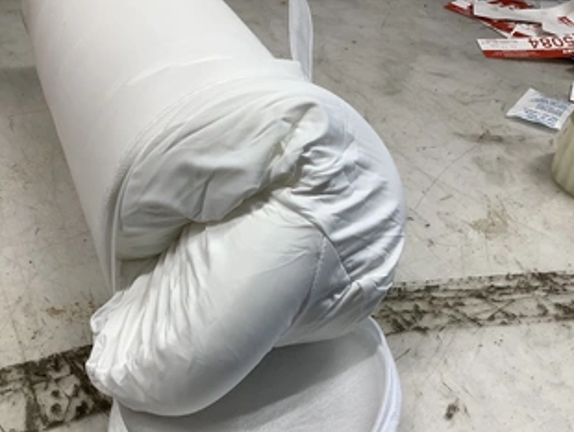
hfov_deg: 46.6
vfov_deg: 35.8
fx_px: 664
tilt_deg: -40.3
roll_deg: -7.2
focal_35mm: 40
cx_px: 246
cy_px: 265
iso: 40
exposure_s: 1/120
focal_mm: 3.3
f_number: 2.4
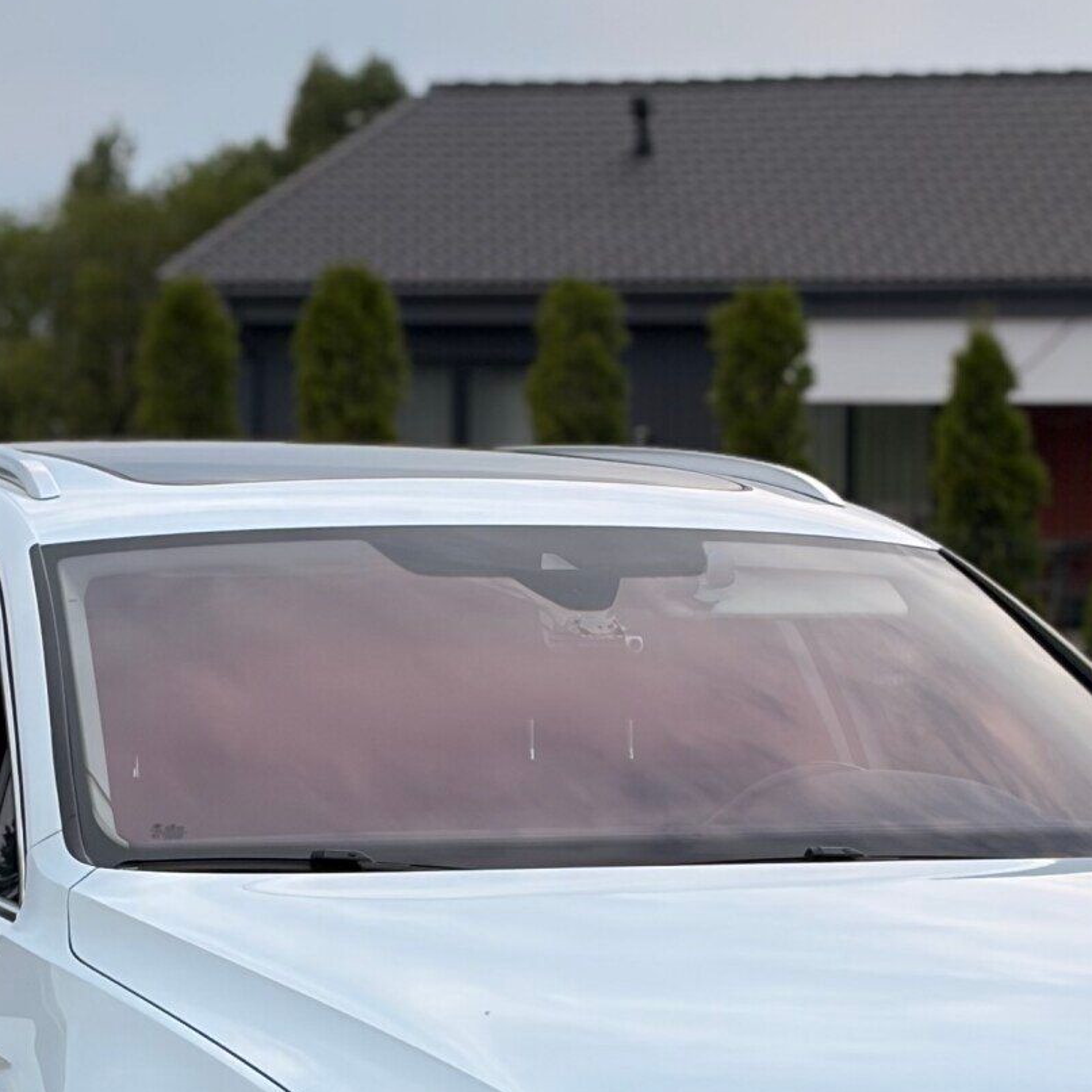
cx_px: 662
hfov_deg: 11.8
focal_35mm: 148
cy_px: 746
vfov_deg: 11.8
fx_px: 5282
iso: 32
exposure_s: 1/1339
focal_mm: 5.96
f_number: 1.6
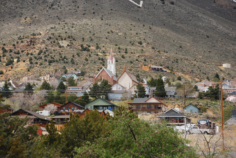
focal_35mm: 120
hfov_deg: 17.0
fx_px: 788
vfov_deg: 11.5
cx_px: 118
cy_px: 79
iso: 180
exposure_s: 1/500
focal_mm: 80
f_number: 5.6
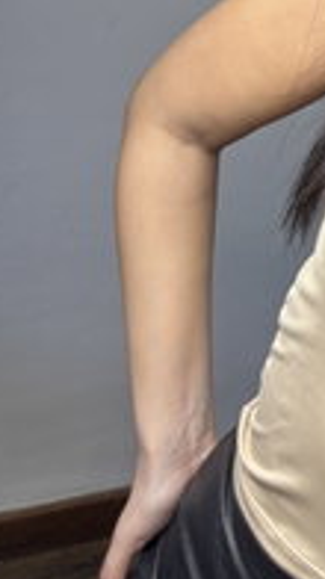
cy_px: 123
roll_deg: -26.9
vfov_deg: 27.0
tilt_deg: -29.0
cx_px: 570
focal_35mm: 77
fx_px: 1182
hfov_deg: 14.0
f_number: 1.6
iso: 100
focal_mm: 5.96
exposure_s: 1/100
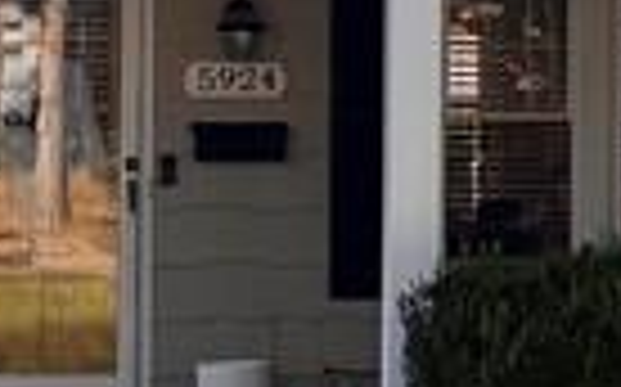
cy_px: 54
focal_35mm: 204
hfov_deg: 10.3
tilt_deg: +2.3
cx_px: 360
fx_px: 3450
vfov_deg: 6.4
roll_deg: -0.3
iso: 50
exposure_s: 1/1399
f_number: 1.6
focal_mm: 5.96
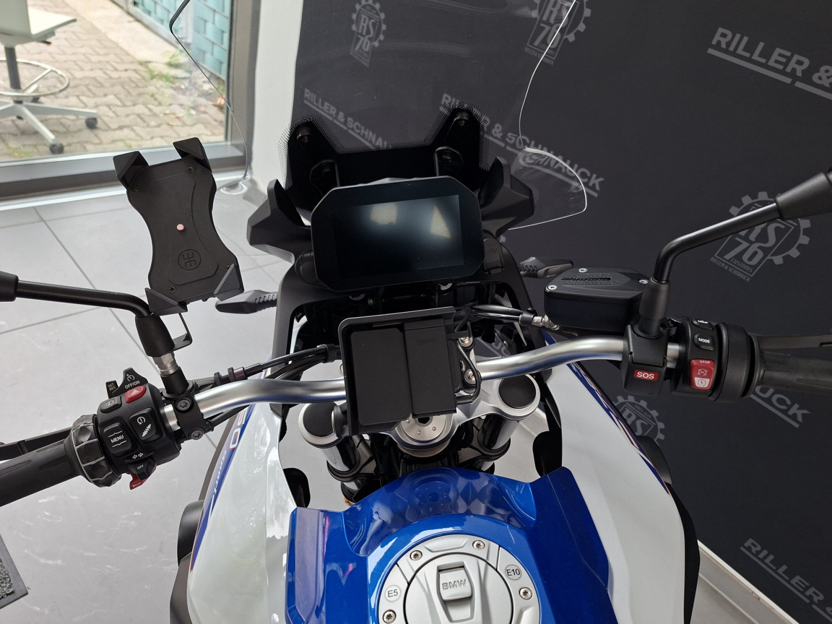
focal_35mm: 23
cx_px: 416
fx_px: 553
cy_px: 312
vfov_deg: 58.9
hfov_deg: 73.9
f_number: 1.8
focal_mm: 5.54
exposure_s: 1/100
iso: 125
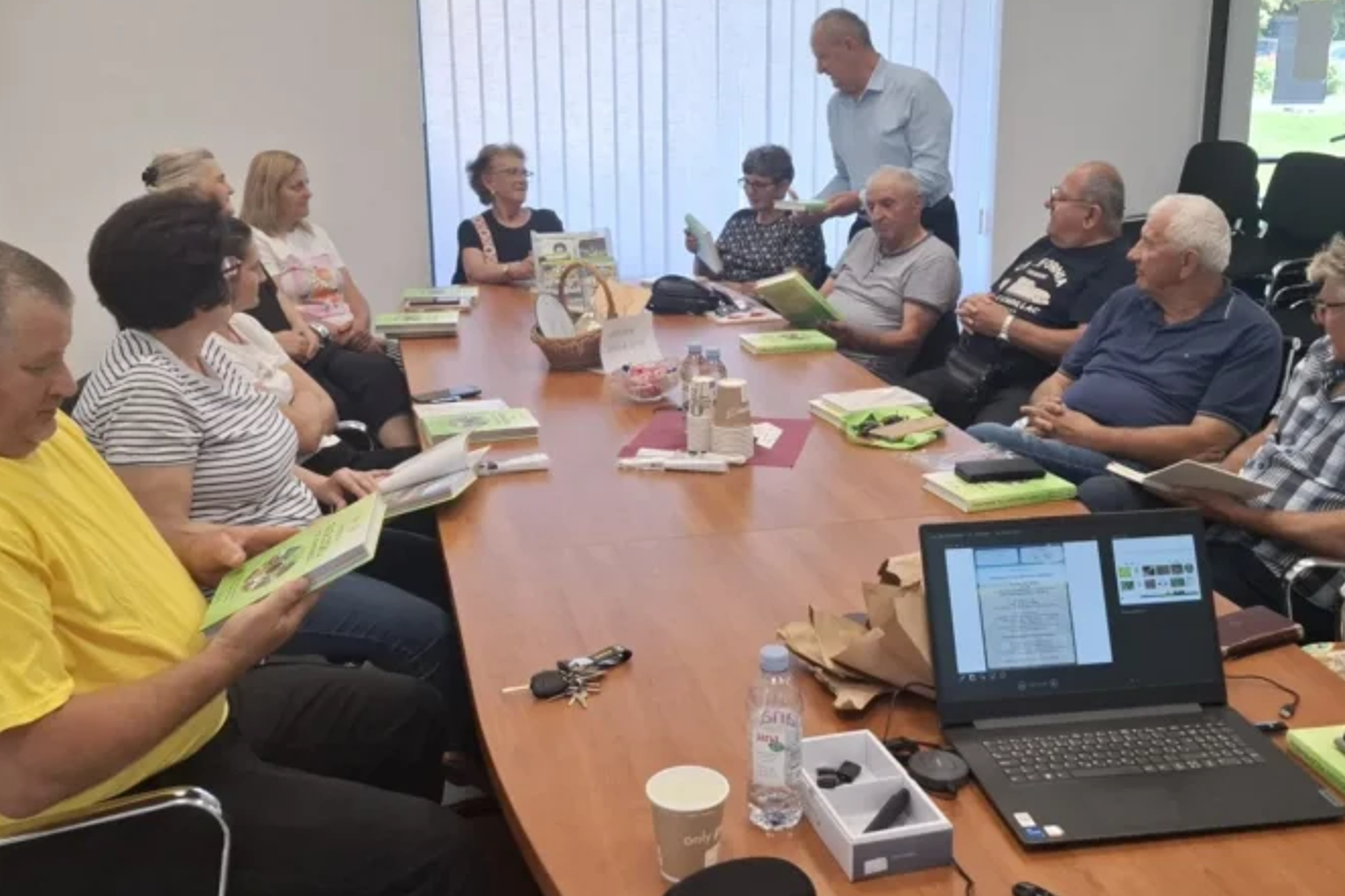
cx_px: 717
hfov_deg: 51.9
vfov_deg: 35.8
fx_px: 1382
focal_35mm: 37
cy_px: 378
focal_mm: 5.54
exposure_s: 1/100
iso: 50
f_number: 1.8
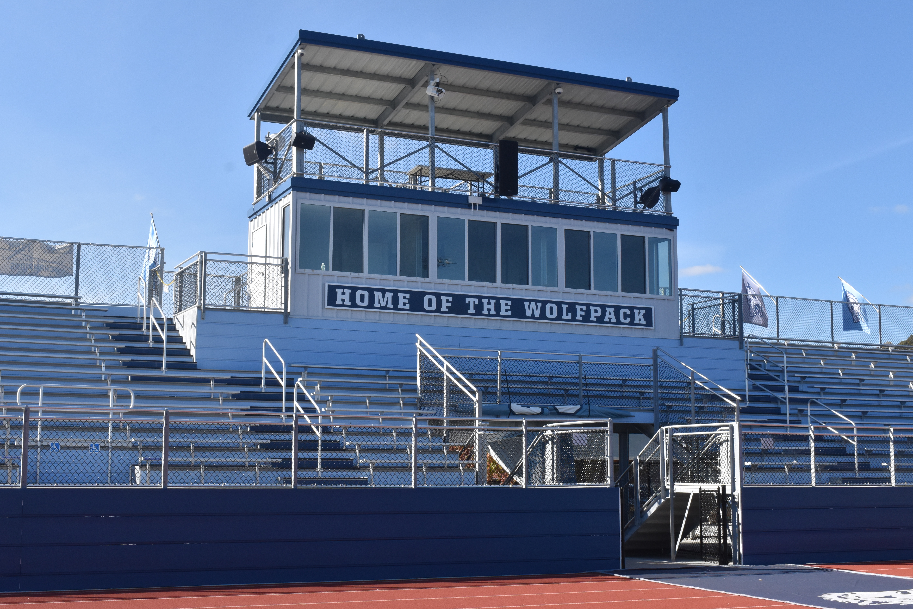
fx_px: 1217
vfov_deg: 28.1
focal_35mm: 48
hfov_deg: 41.1
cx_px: 439
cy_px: 305
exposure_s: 1/640
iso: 800
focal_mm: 30
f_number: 16
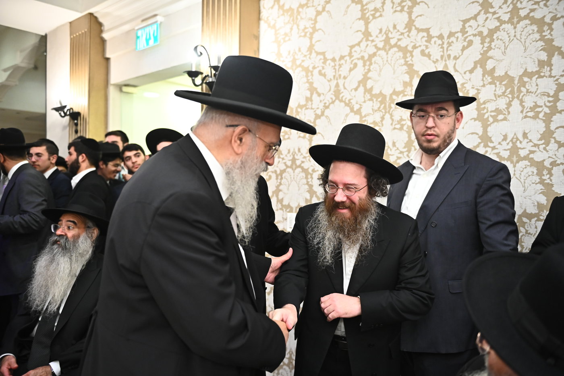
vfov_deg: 41.1
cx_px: 282
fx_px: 501
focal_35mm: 32
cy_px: 188
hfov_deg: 58.7
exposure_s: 1/200
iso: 3200
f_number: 2.8
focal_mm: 32
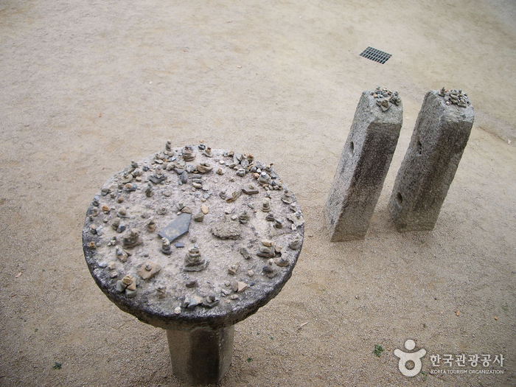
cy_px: 194
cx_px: 258
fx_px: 522
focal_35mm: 35
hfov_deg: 52.6
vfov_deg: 40.7
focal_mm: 5.8
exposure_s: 1/60
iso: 50
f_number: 2.6
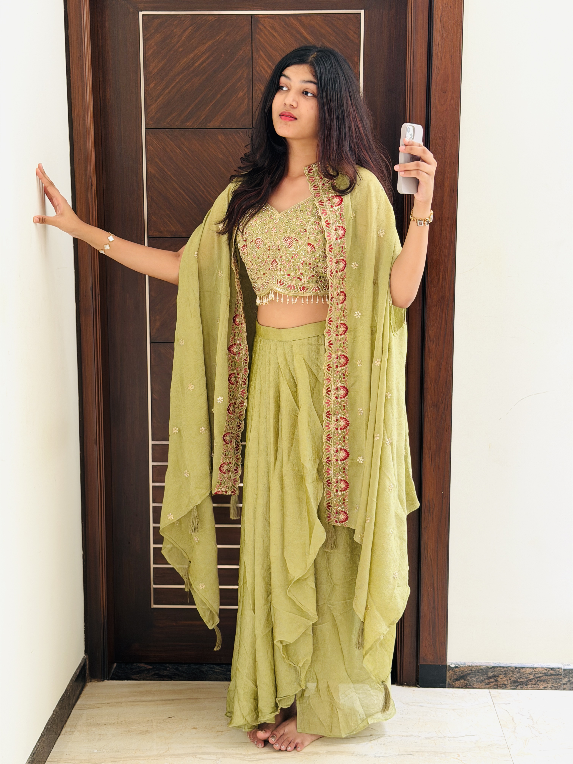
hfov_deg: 30.3
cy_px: 382
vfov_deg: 39.7
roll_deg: -0.8
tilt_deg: -9.2
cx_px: 286
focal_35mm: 48
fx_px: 1059
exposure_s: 1/50
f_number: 1.78
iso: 125
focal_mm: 6.76
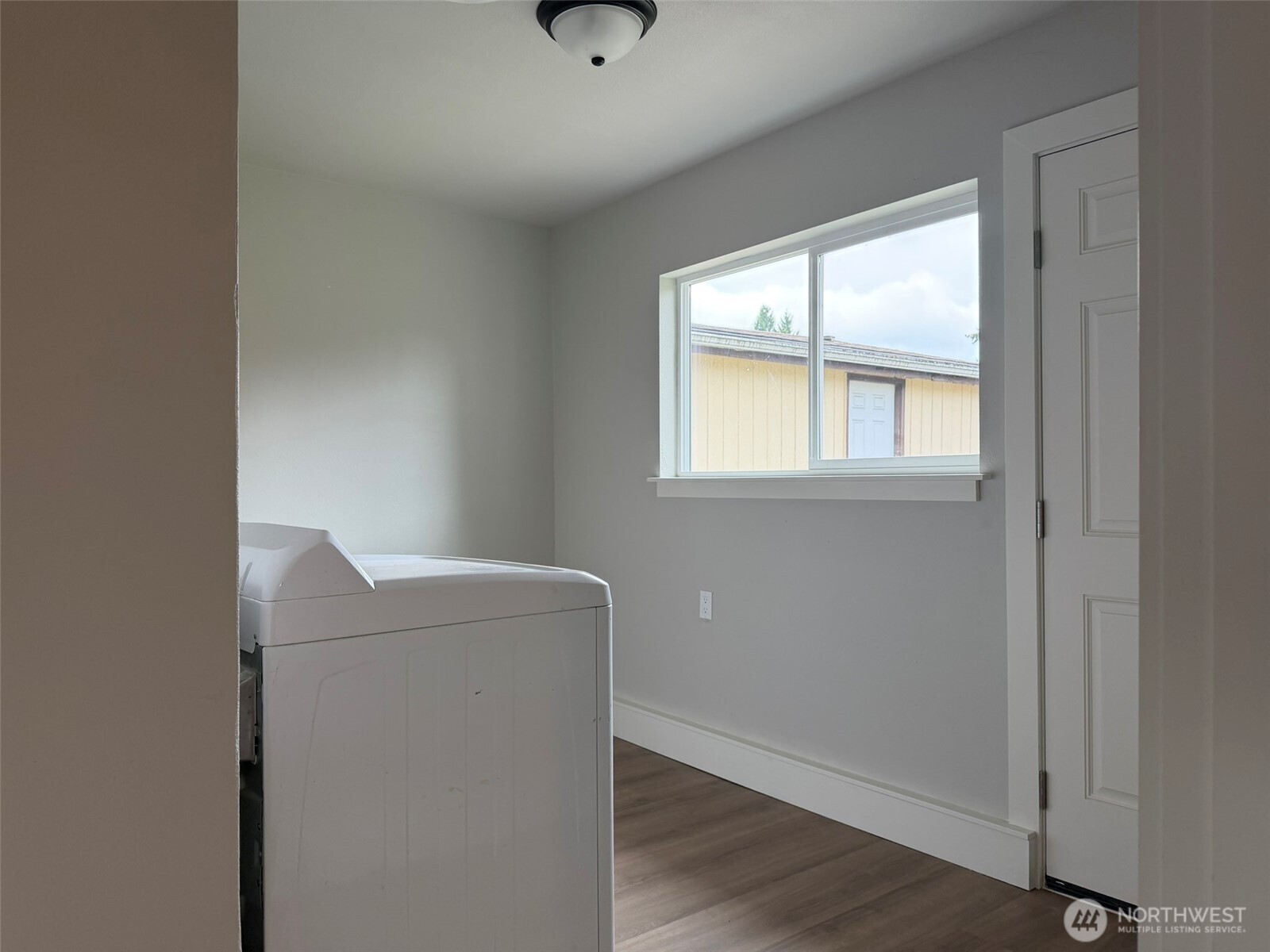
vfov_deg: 56.8
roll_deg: +0.9
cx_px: 635
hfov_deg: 71.6
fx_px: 881
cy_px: 476
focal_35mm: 24
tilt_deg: +0.5
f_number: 1.78
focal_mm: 6.76
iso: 125
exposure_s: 1/203
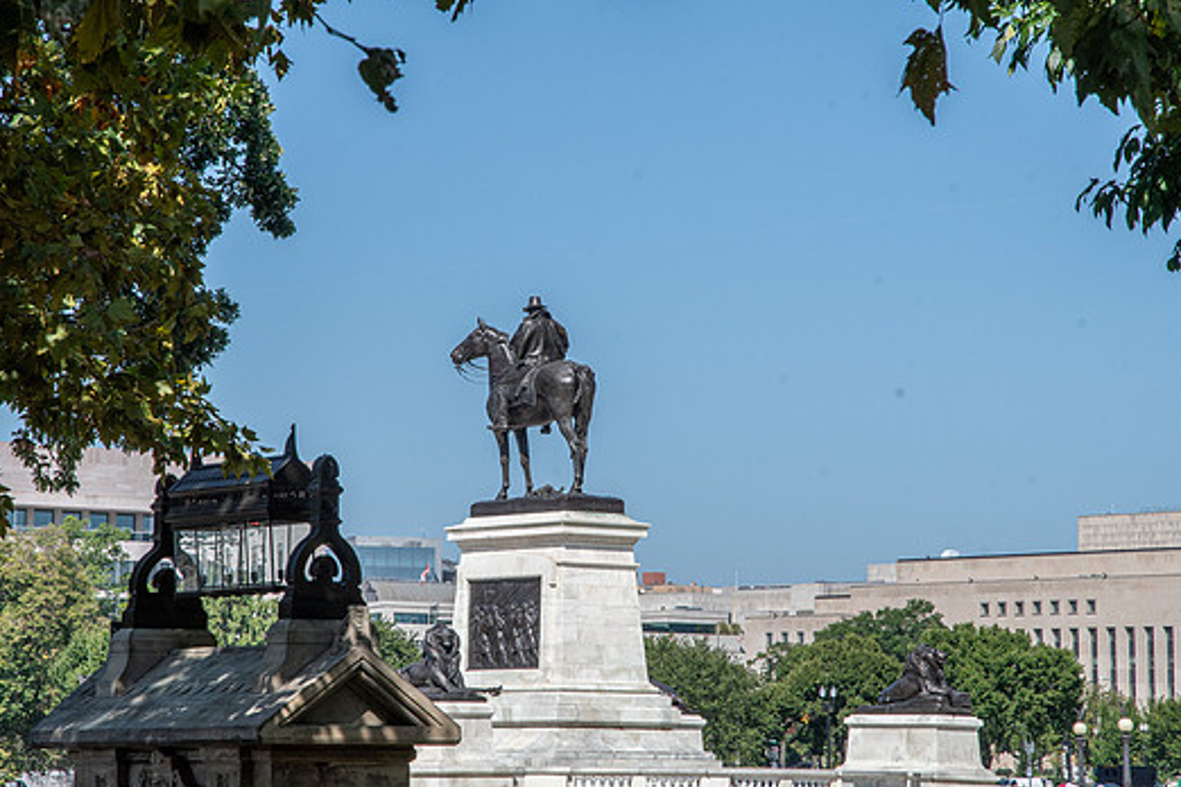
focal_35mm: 120
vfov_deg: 11.4
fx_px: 3936
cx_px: 557
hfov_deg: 17.1
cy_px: 397
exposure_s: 1/320
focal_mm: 72
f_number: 14
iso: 100
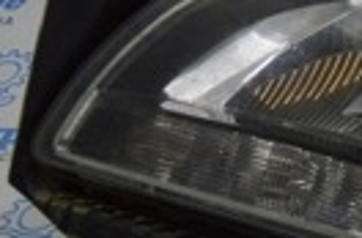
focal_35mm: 146
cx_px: 724
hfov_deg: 12.4
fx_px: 1463
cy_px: 166
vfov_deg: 9.3
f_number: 5.6
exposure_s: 1/125
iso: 400
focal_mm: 20
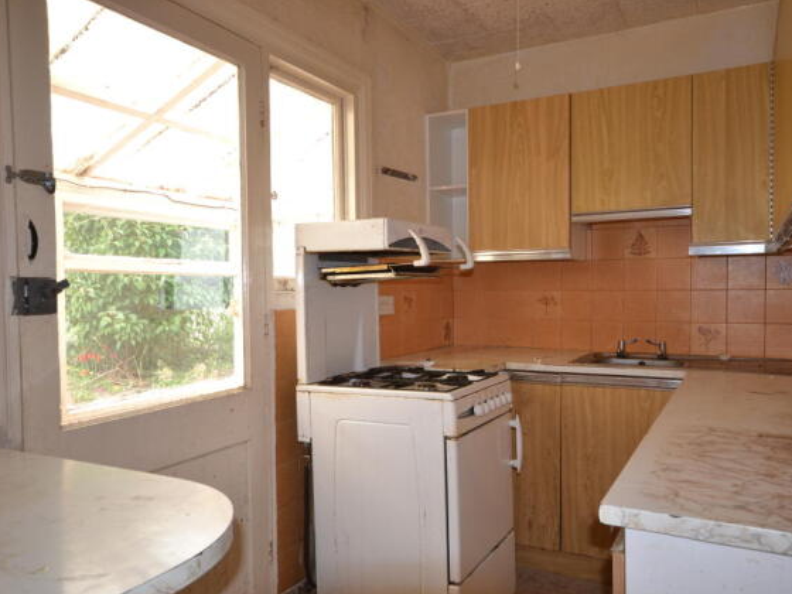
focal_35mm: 27
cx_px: 428
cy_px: 305
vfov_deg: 51.3
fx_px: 618
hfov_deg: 65.2
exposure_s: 1/60
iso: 400
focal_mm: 16
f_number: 5
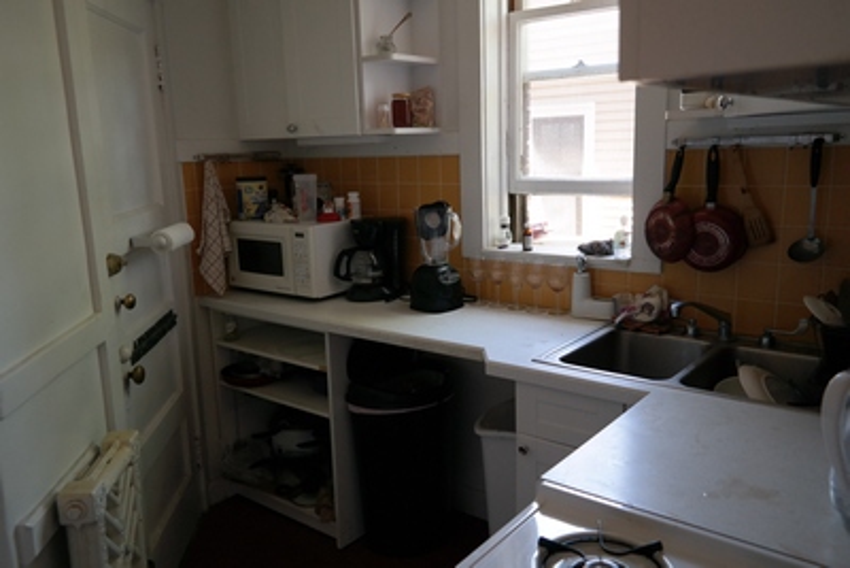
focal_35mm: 27
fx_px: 638
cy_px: 284
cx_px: 425
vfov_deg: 48.0
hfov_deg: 67.4
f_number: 3.5
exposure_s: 1/40
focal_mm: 18
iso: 800
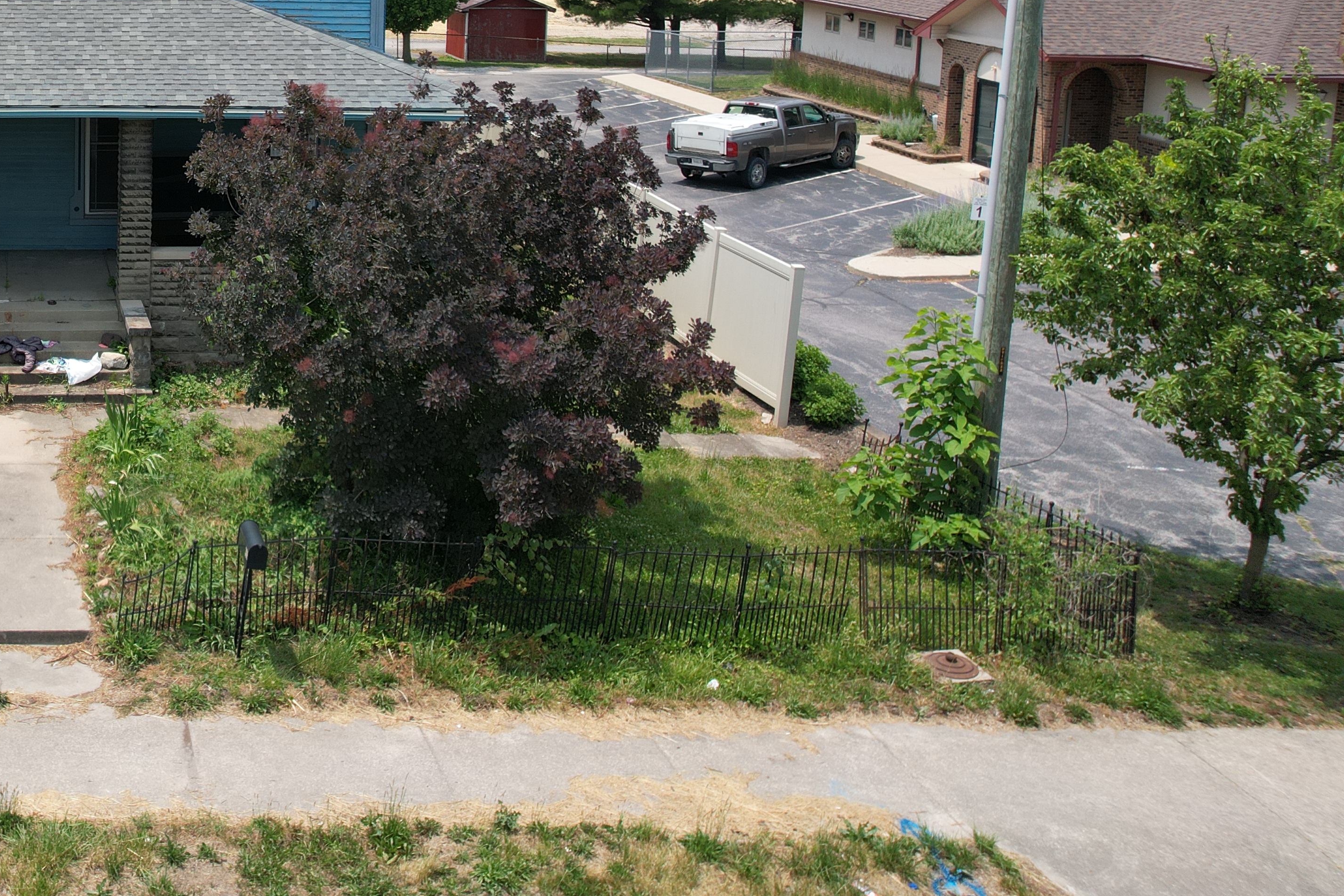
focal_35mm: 42
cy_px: 78
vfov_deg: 30.4
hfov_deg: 41.5
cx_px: 61
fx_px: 1568
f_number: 2.8
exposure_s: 1/1600
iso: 100
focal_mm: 8.38
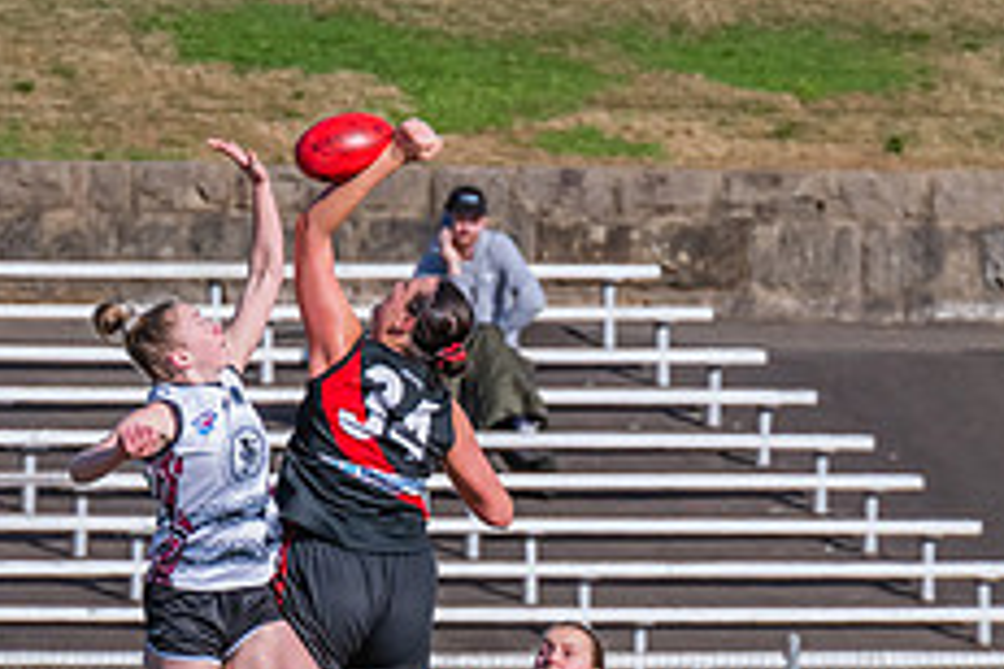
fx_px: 38679
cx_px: 413
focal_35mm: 1387
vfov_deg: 1.0
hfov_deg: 1.5
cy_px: 602
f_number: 10
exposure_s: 1/1600
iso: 800
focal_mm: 420
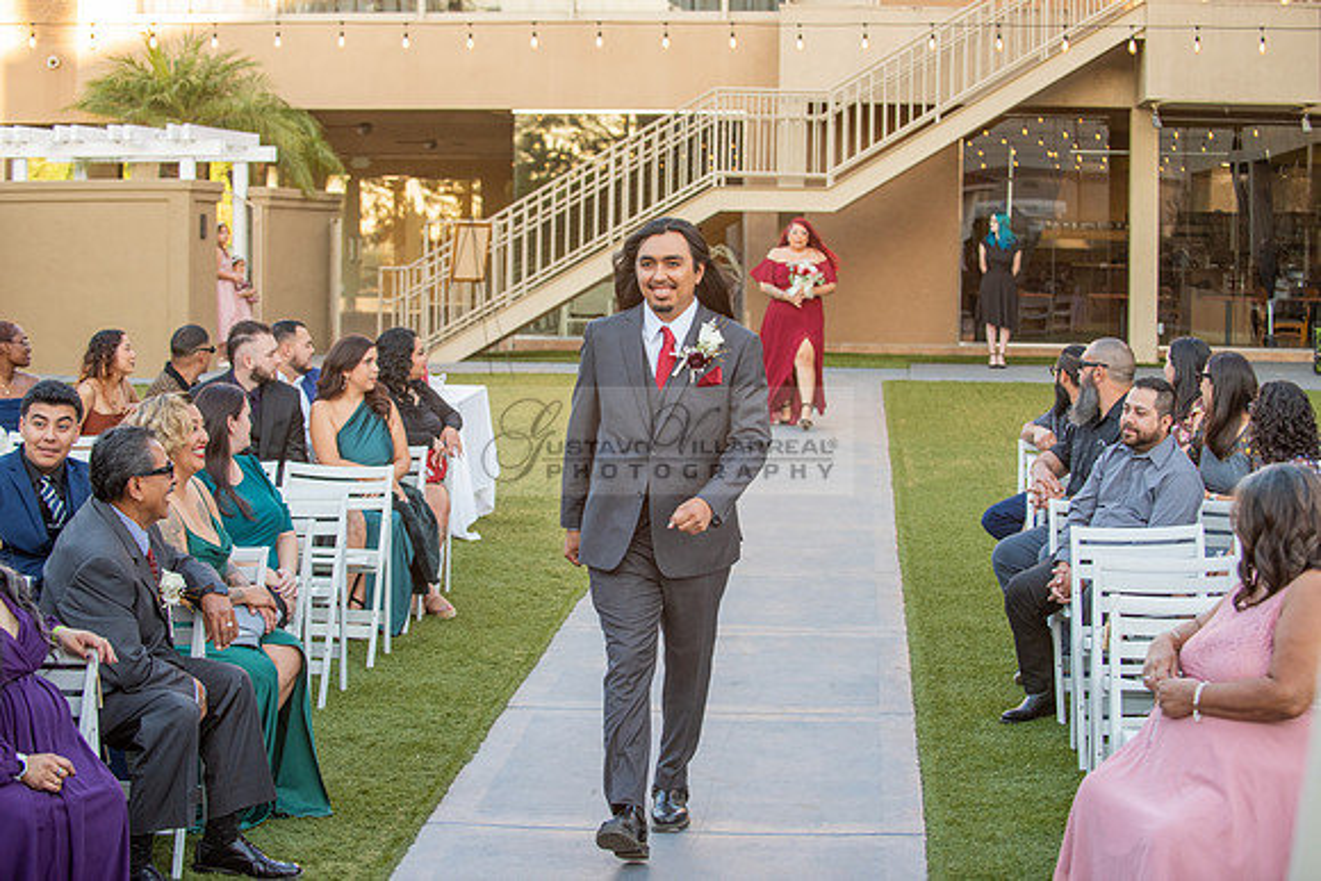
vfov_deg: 19.5
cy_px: 440
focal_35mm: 70
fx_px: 2569
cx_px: 660
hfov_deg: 28.8
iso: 800
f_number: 4
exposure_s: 1/320
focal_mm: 70
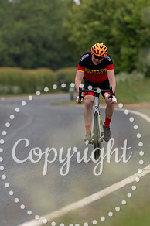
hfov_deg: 2.8
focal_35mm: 488
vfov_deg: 4.2
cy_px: 99
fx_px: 3057
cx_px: 99
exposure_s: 1/1250
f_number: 3.2
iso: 160
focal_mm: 200
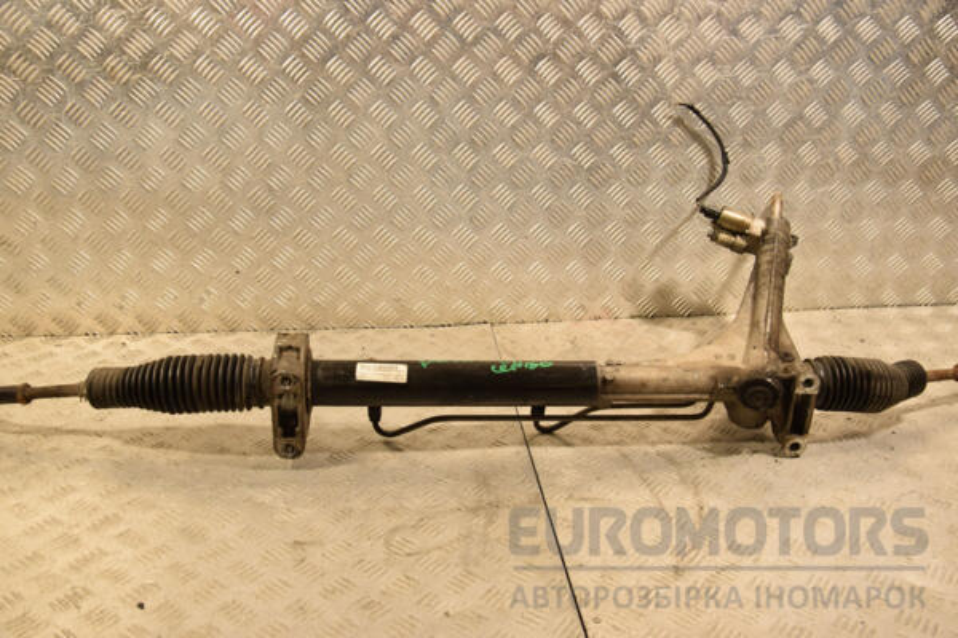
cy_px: 319
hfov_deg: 53.1
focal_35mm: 36
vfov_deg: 36.9
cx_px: 479
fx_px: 958
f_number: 6.3
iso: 800
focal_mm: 24
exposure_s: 1/160
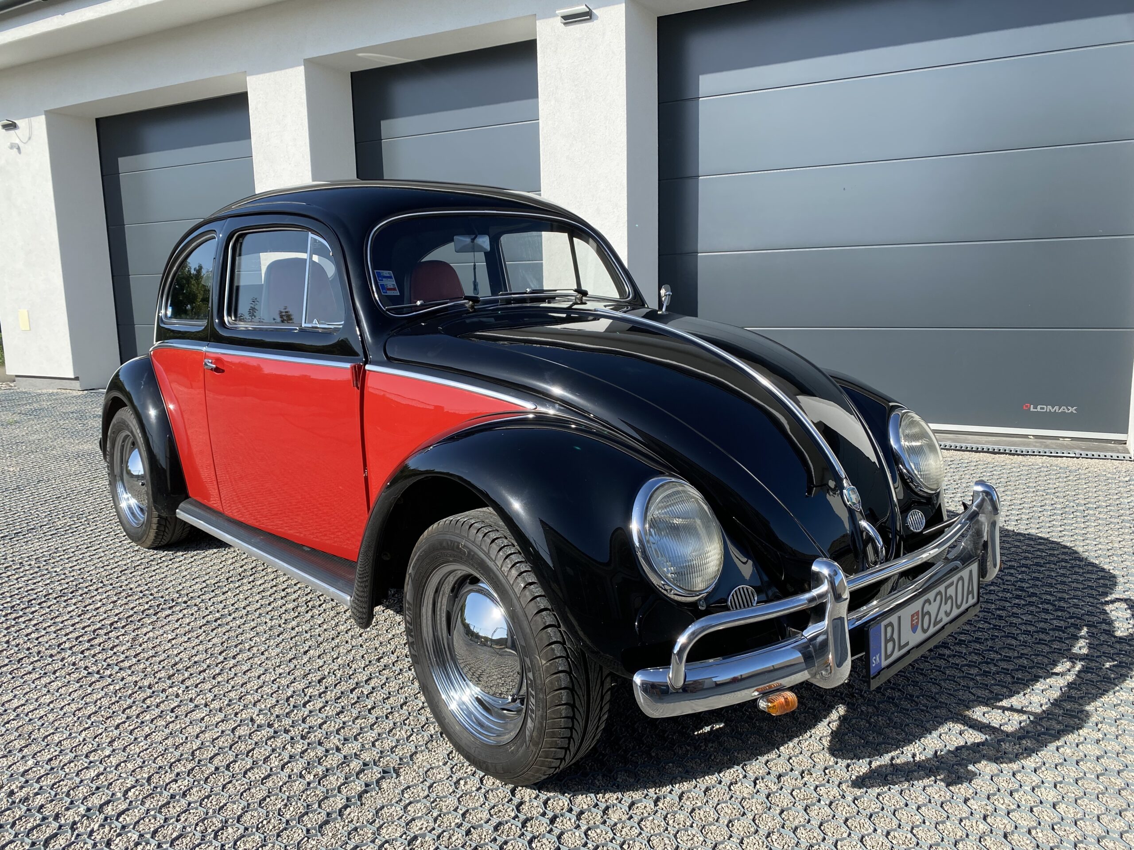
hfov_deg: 67.3
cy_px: 425
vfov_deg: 53.1
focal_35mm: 26
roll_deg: +0.2
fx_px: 852
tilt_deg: -8.8
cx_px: 567
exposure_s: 1/1585
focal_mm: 4.25
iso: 32
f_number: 1.8
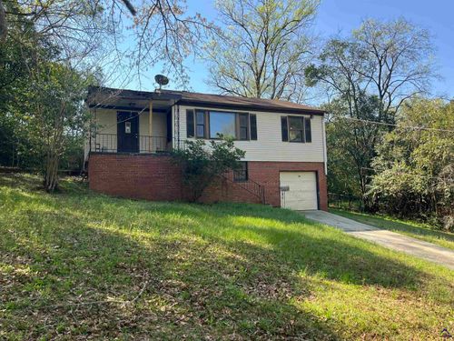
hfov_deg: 67.3
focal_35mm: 26
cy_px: 170
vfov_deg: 53.1
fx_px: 341
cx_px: 227
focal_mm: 5.1
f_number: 1.6
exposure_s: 1/871
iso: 50
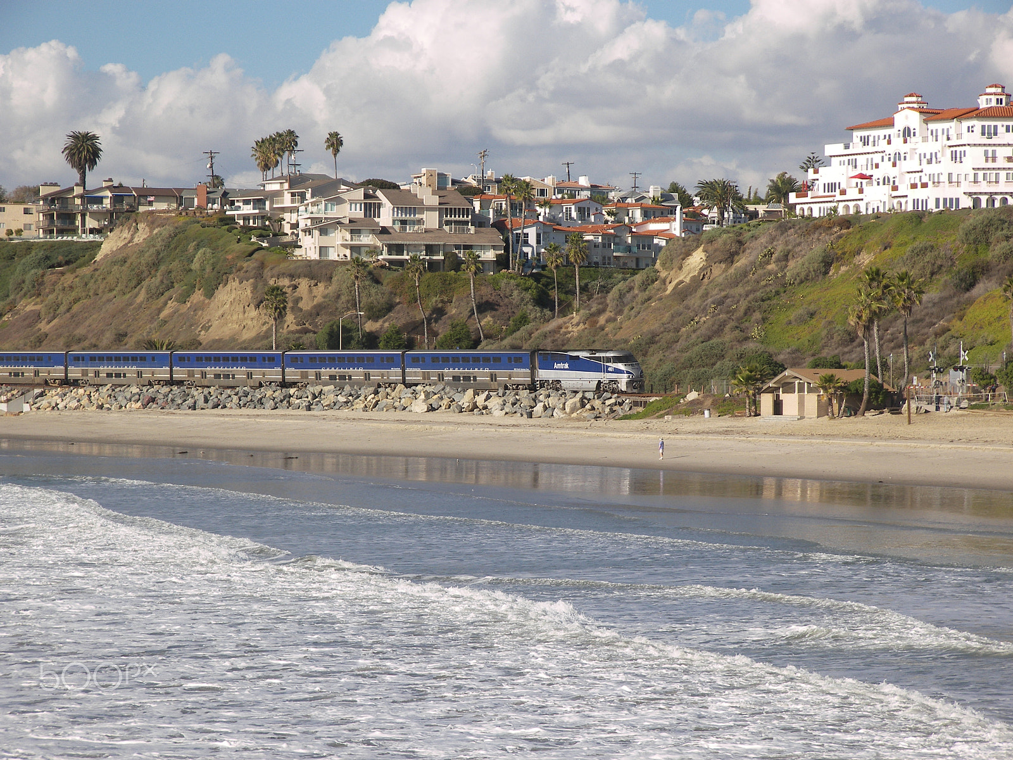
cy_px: 380
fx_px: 3717
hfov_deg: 15.5
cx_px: 506
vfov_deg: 11.7
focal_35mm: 127
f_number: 4
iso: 50
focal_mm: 26.6
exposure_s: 1/800
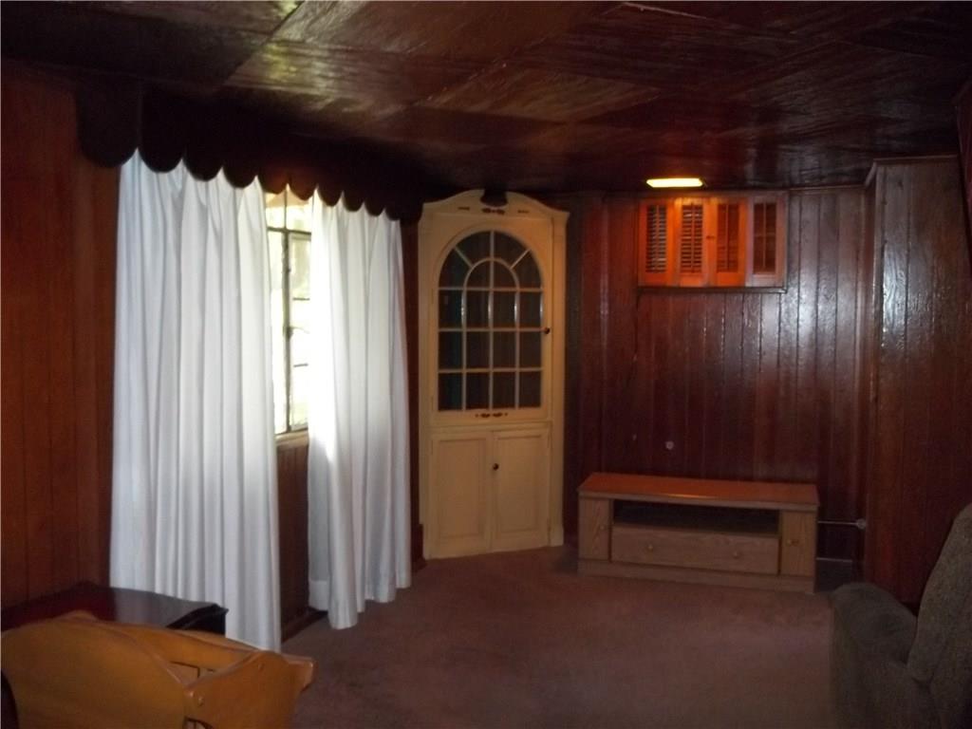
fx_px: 927
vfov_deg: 42.9
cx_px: 486
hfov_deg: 55.4
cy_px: 364
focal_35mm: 33
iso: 320
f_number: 3.3
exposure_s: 1/30
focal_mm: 5.9
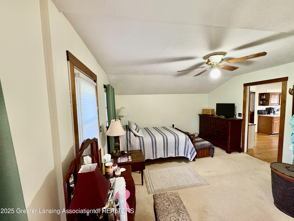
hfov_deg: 102.1
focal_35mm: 14
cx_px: 147
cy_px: 110
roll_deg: +0.9
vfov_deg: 85.7
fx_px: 119
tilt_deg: -4.3
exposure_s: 1/60
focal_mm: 2.22
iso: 320
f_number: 2.2
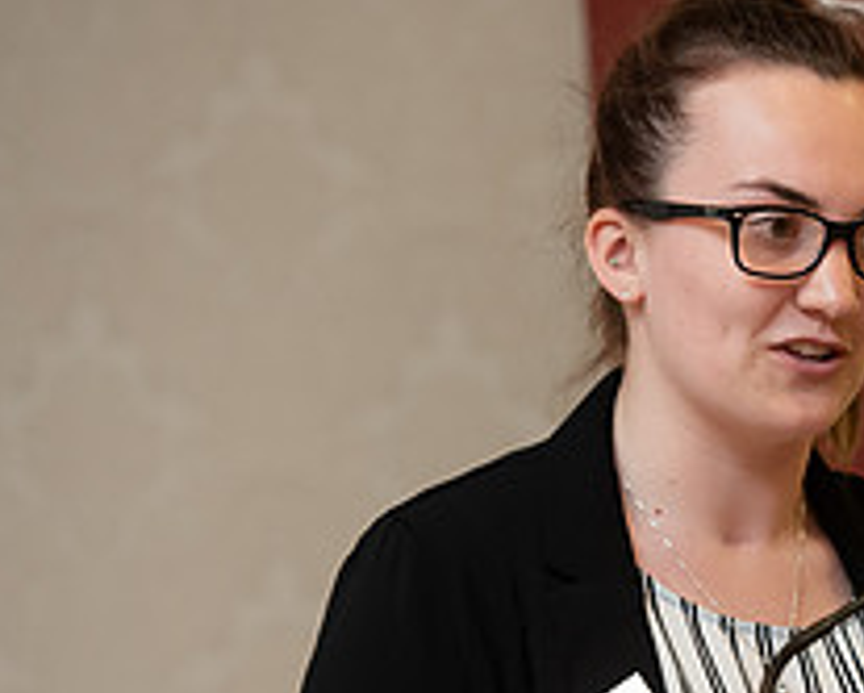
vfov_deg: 4.4
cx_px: 993
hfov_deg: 5.4
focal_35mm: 355
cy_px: 566
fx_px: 9086
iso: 1600
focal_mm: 135
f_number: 3.5
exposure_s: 1/200
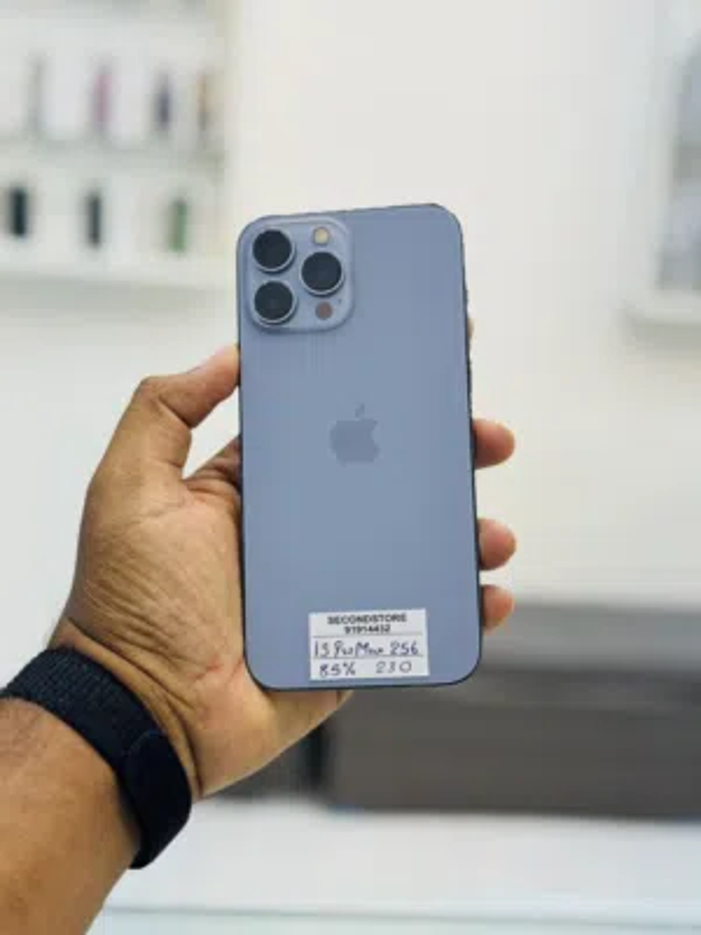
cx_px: 350
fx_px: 1296
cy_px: 468
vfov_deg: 39.7
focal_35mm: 48
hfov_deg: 30.3
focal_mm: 6.76
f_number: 1.78
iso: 64
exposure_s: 1/262
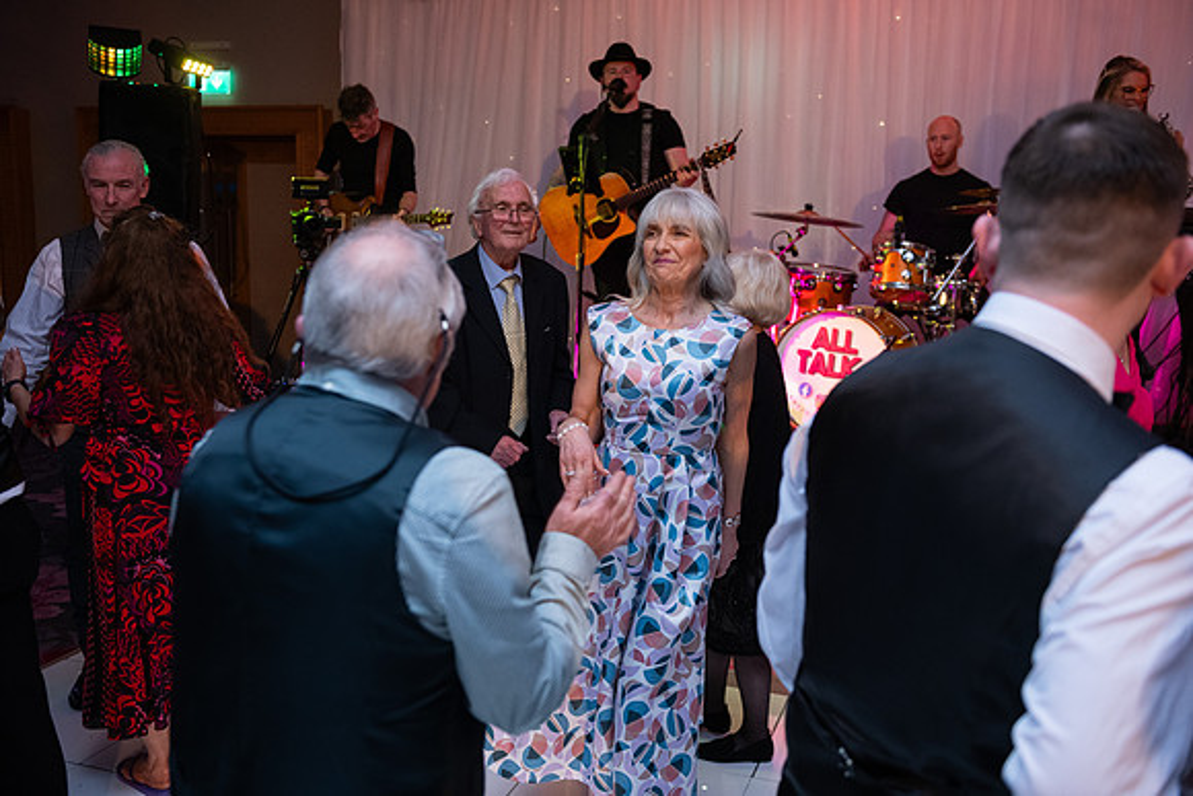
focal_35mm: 36
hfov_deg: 53.1
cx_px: 596
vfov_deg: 36.9
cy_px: 398
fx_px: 1193
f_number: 3.5
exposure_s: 1/160
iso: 1250
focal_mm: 36
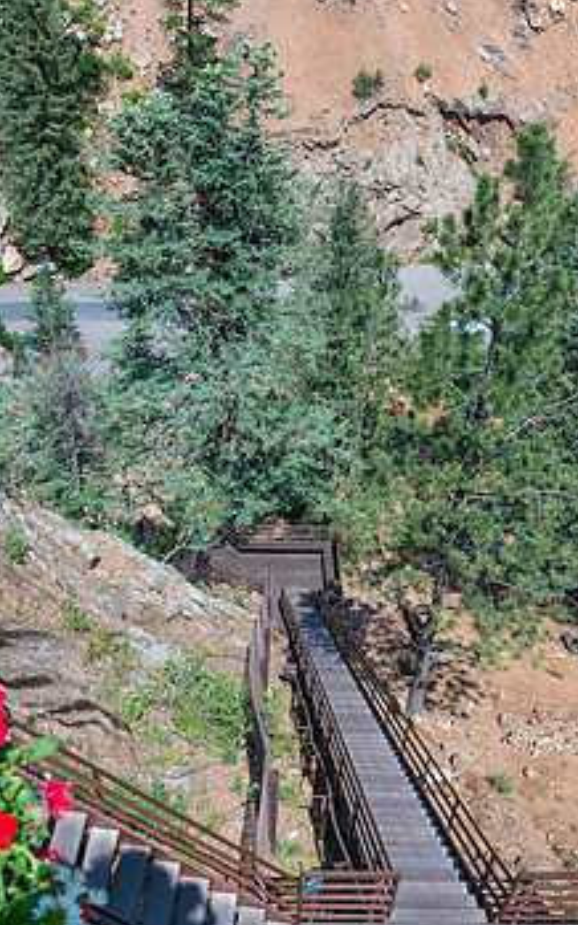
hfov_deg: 30.5
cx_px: 264
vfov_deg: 47.0
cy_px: 546
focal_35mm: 42
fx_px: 1059
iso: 200
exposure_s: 1/160
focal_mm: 32
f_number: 8
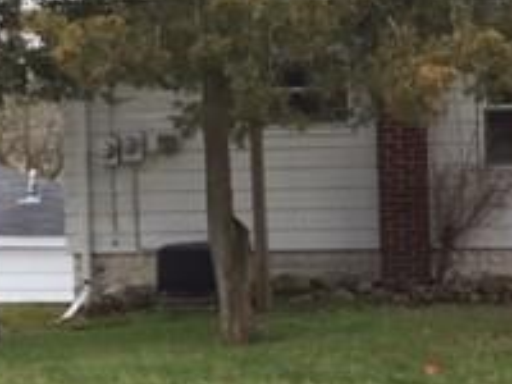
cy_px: 210
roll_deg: +1.1
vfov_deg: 15.9
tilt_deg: -1.3
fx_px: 1376
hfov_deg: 20.8
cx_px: 412
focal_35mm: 93
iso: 32
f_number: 2.2
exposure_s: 1/30
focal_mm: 4.15
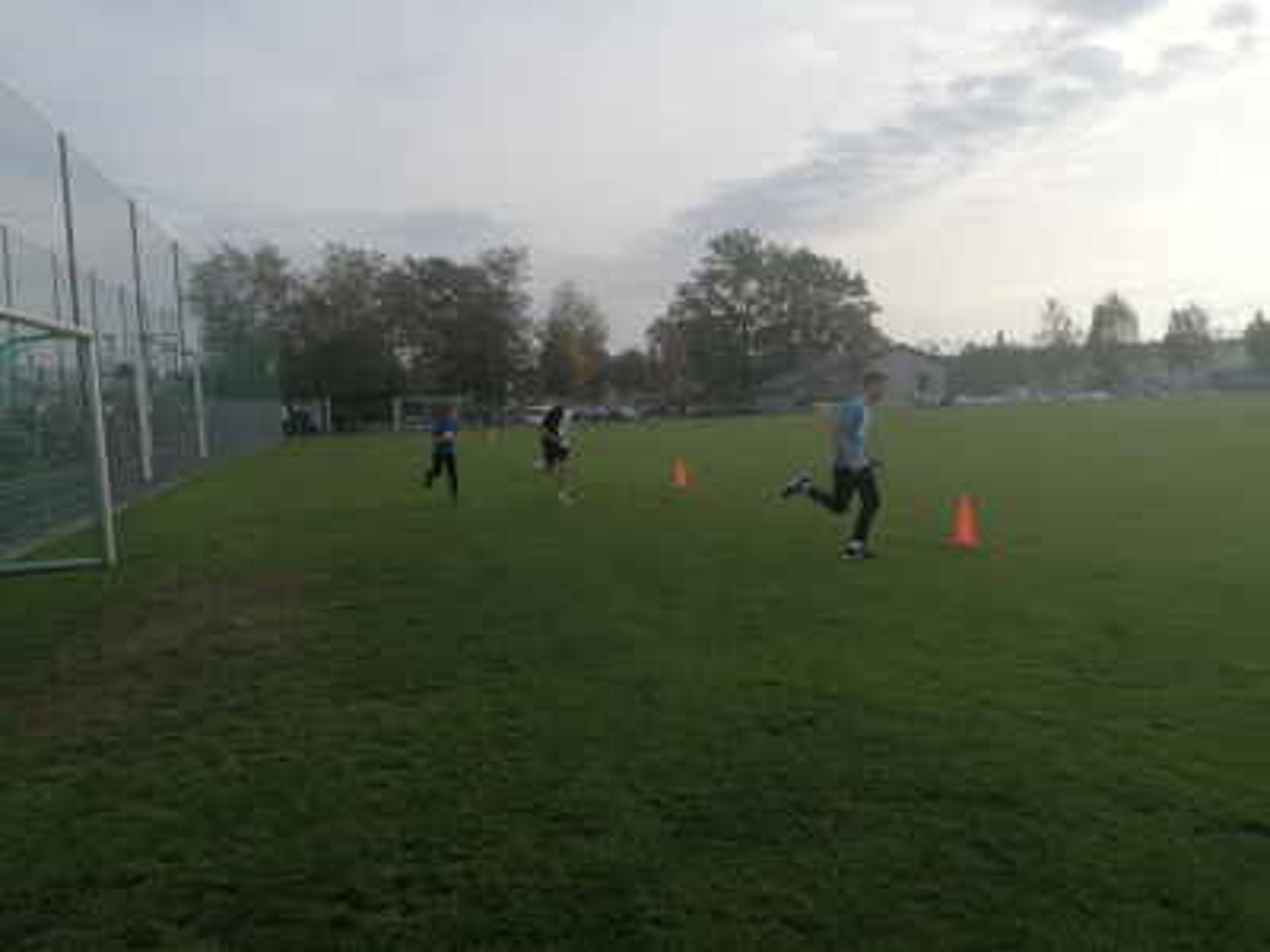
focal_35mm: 27
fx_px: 991
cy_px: 476
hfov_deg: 65.3
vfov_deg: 51.4
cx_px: 635
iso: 50
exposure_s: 1/1495
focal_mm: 4.75
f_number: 1.8
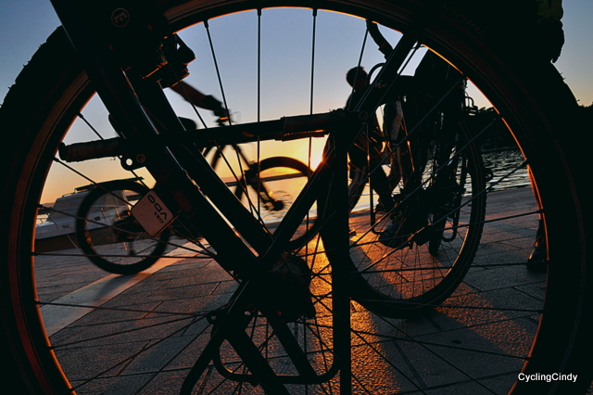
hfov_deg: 67.4
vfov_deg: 47.9
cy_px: 198
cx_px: 296
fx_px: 445
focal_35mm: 27
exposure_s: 1/50
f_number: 22
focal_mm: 18
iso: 400
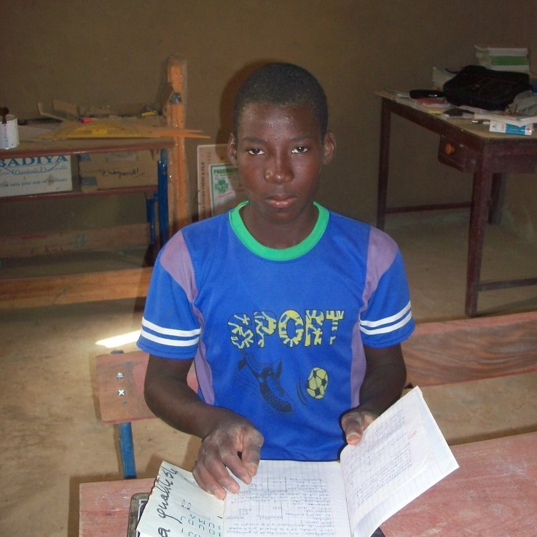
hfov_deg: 40.0
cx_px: 273
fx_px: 737
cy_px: 265
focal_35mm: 42
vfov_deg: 40.0
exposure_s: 1/30
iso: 100
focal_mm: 6.3
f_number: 3
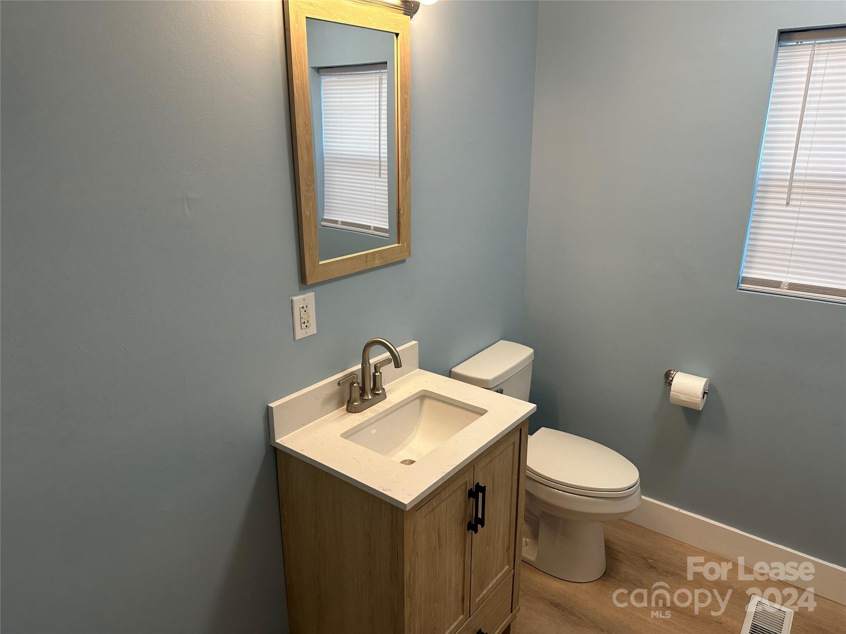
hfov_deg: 71.6
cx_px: 423
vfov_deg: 56.8
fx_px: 587
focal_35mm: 24
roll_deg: +0.4
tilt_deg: -17.4
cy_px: 317
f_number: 1.78
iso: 125
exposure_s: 1/120
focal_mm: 6.86
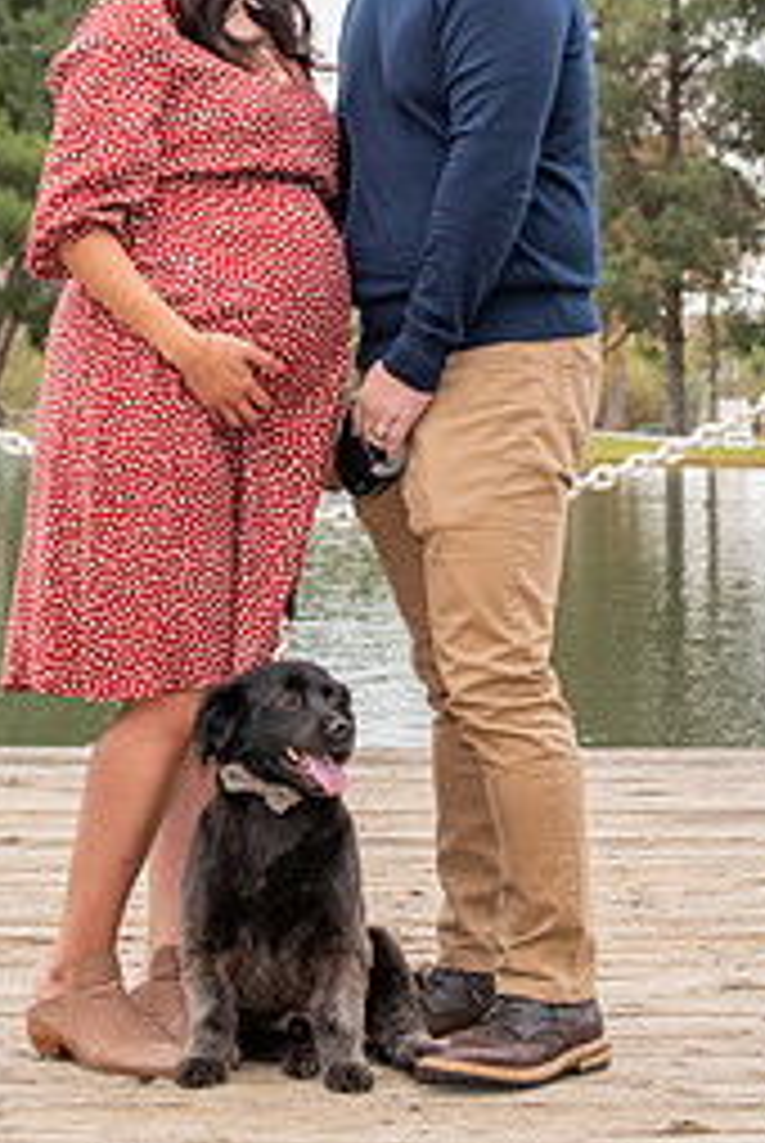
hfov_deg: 11.5
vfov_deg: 17.1
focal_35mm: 119
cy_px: 240
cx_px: 427
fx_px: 3783
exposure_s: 1/125
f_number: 5
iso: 500
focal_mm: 38
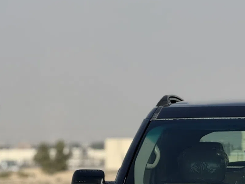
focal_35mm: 306
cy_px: 213
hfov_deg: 6.4
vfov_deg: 4.8
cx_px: 265
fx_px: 2165
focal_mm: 15.66
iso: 50
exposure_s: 1/2024
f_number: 2.8
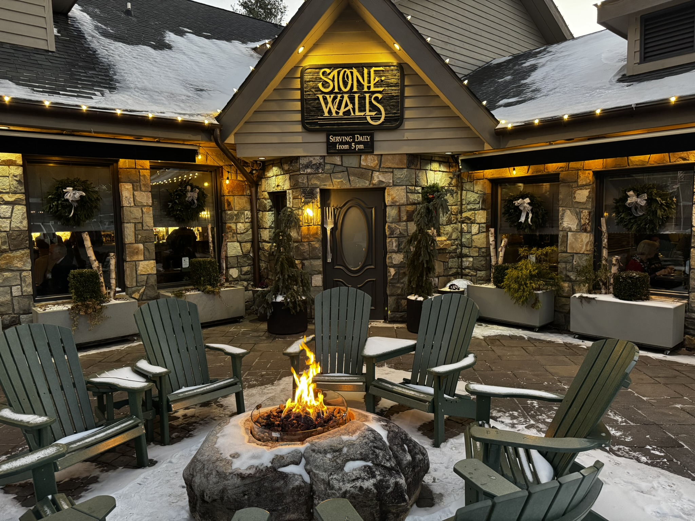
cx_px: 348
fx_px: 482
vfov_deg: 56.8
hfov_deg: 71.6
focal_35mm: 24
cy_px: 260
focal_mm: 6.76
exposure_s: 1/60
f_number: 1.78
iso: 640
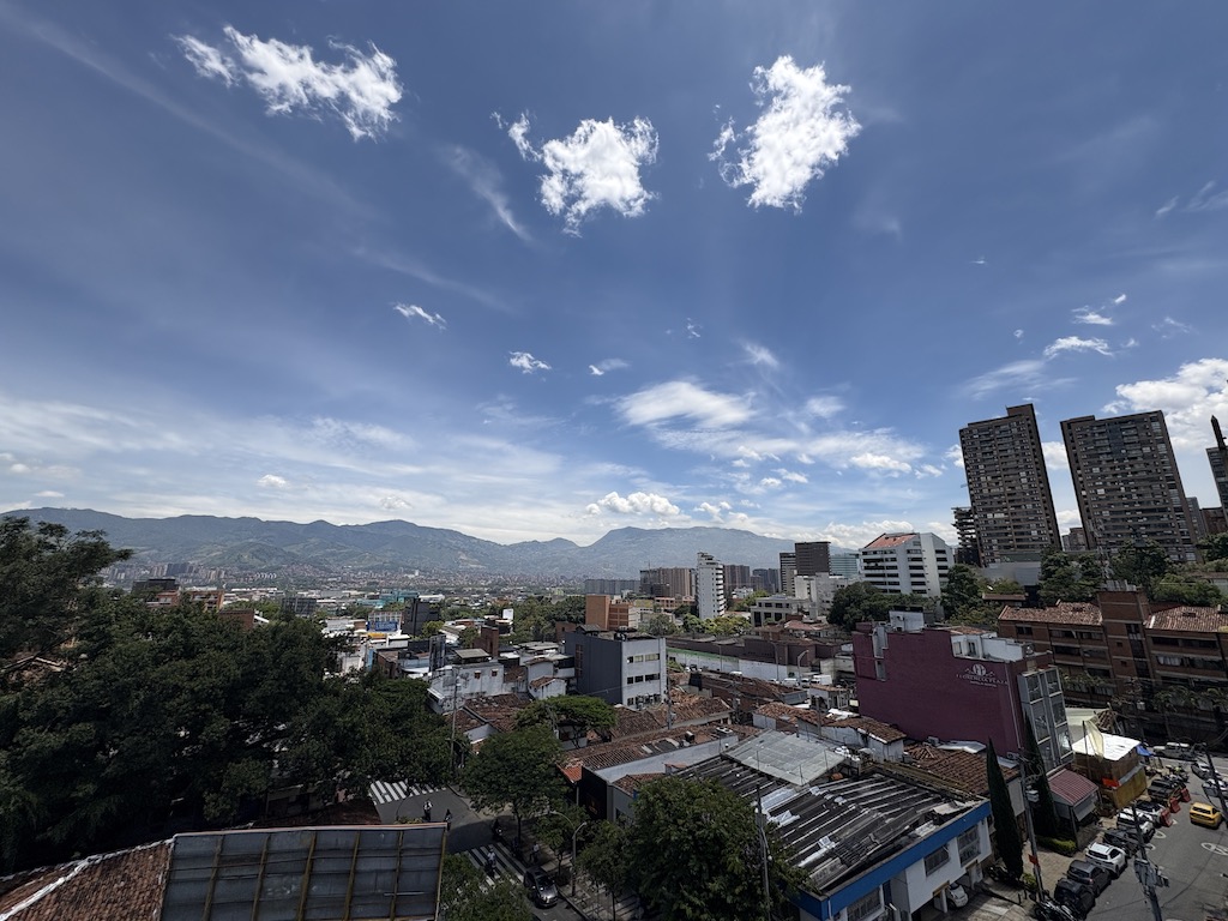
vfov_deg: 85.7
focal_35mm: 14
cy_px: 460
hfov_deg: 102.1
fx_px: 497
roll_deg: +0.3
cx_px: 614
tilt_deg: +13.4
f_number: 2.2
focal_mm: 2.22
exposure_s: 1/2874
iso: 50
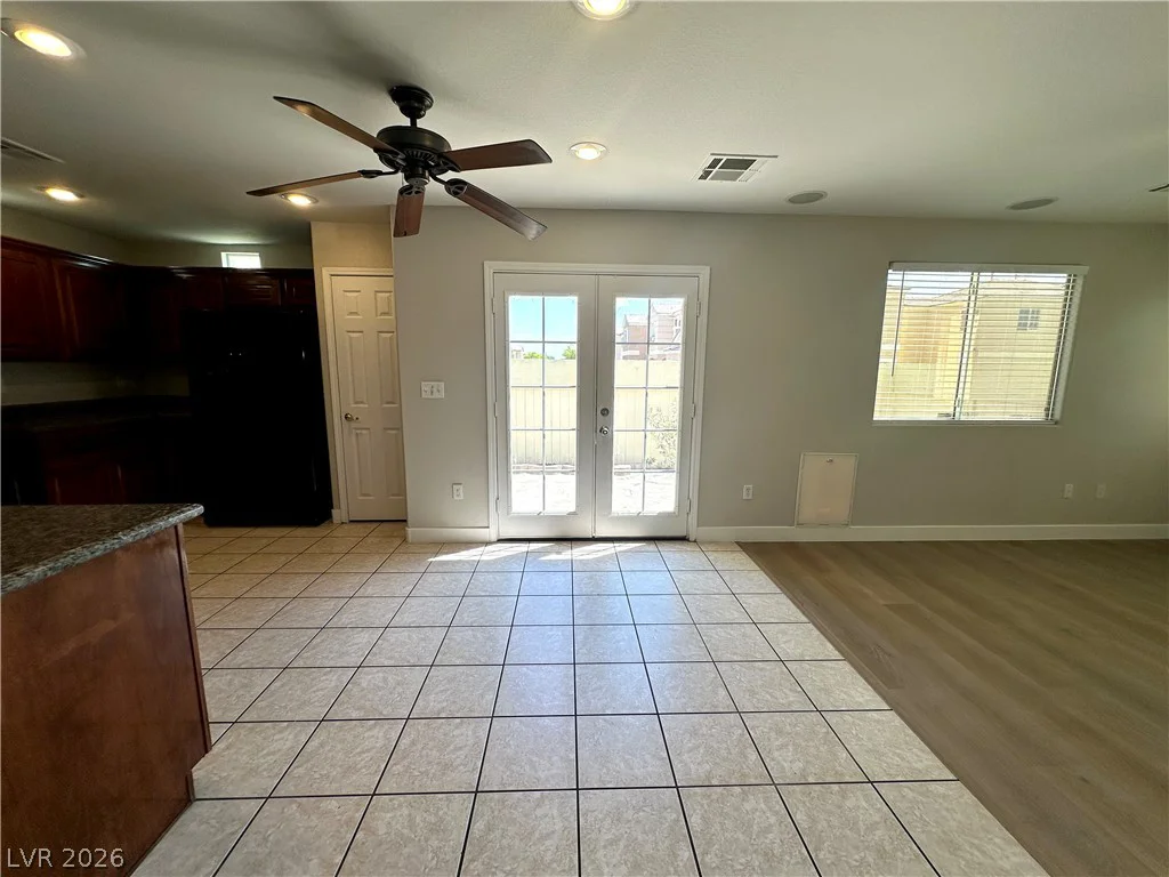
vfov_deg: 85.7
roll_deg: -0.2
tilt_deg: -8.4
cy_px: 438
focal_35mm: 14
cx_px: 584
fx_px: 473
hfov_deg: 102.1
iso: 40
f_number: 2.2
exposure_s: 1/186
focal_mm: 2.22
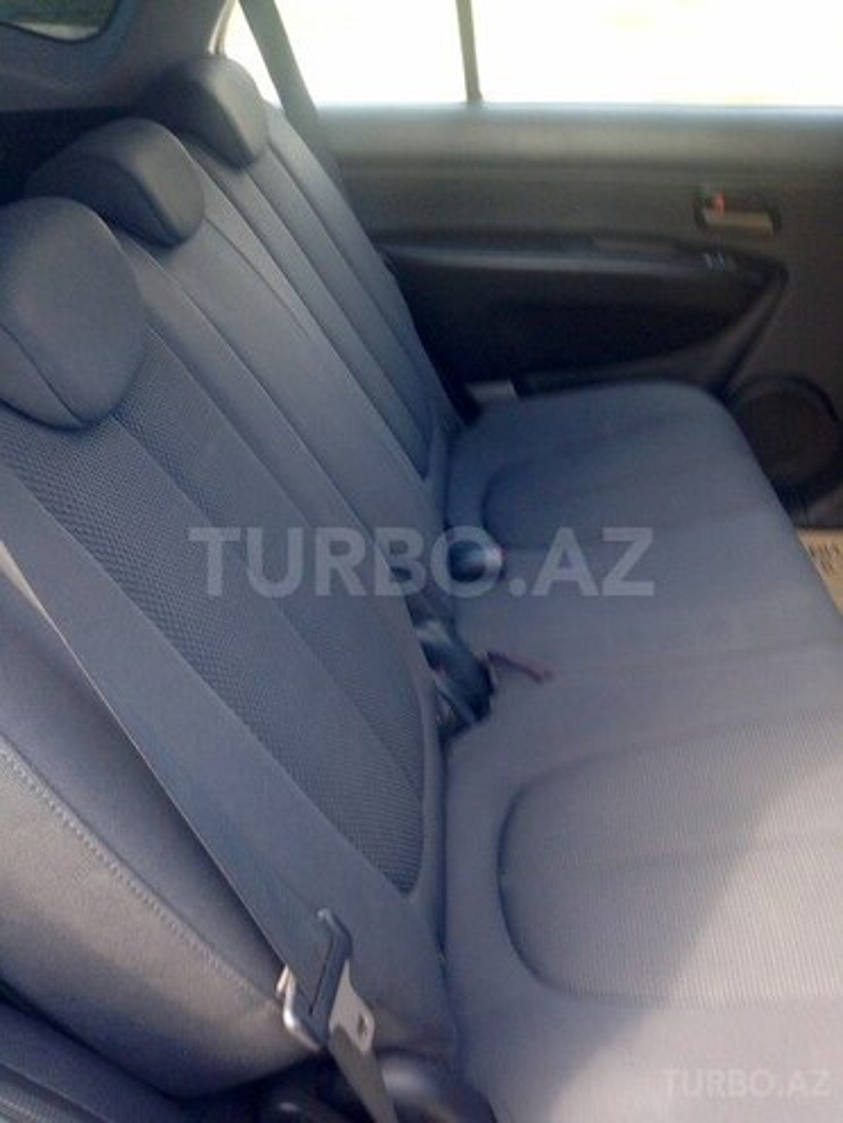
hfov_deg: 42.9
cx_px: 422
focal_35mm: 33
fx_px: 1072
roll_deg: -0.5
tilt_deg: -31.5
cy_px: 562
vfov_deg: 55.4
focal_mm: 4.12
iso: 64
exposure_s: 1/60
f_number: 2.4
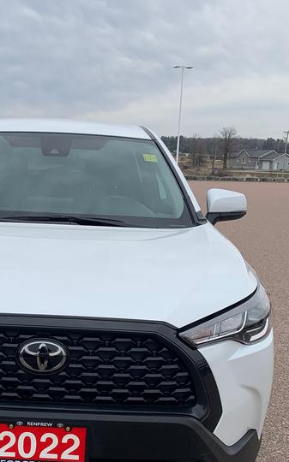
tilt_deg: -14.2
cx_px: 41
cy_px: 314
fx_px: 618
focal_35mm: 49
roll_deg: -1.3
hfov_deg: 25.7
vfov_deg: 40.5
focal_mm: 4.25
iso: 25
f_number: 1.8
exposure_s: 1/1220
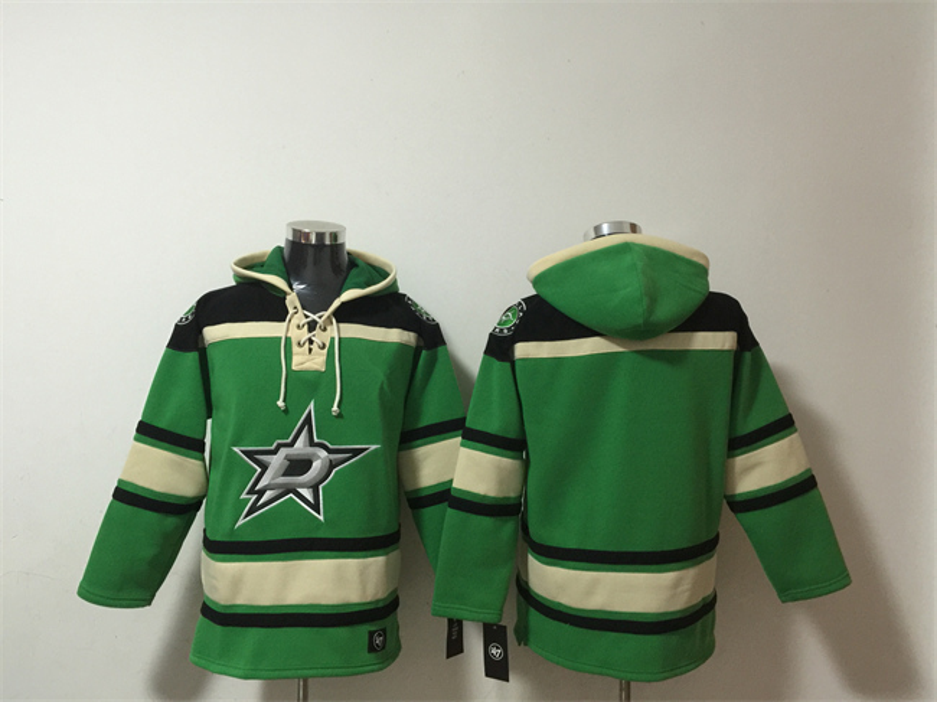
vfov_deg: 48.2
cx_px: 468
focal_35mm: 29
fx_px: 785
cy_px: 351
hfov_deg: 61.7
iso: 125
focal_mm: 4.15
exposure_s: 1/10
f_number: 2.2
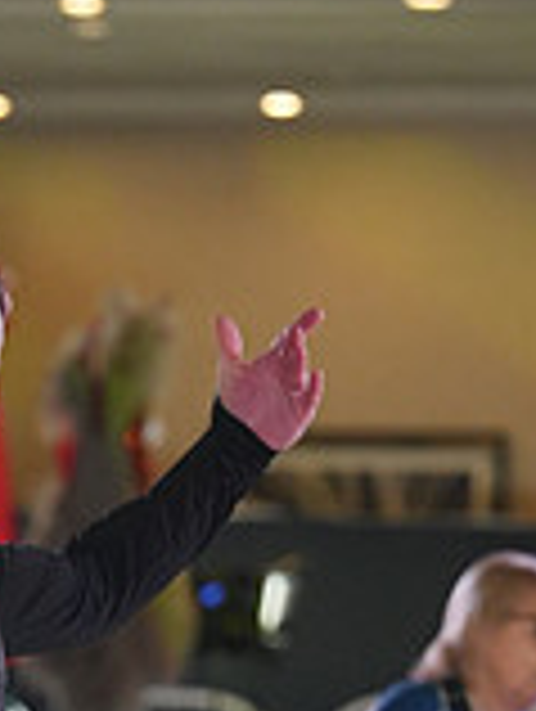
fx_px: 9595
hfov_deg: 3.2
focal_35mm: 466
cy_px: 1017
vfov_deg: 4.2
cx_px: -97
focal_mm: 132
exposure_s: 1/400
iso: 1250
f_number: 4
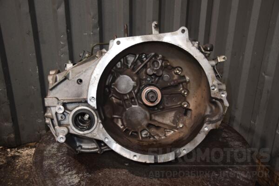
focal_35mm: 39
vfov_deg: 34.2
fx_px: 302
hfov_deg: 49.6
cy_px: 93
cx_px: 140
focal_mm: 26
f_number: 5
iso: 800
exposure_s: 1/60
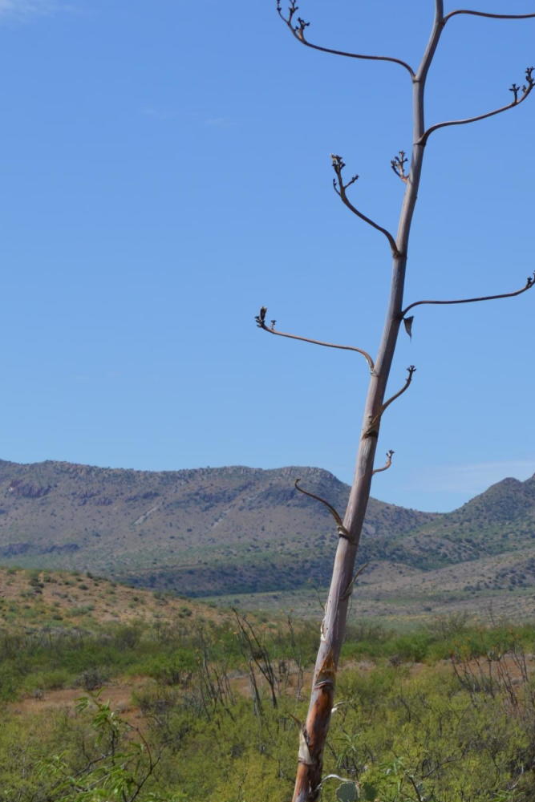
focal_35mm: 120
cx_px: 470
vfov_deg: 17.0
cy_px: 269
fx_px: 2674
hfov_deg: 11.4
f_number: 8
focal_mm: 40
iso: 100
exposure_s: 1/250
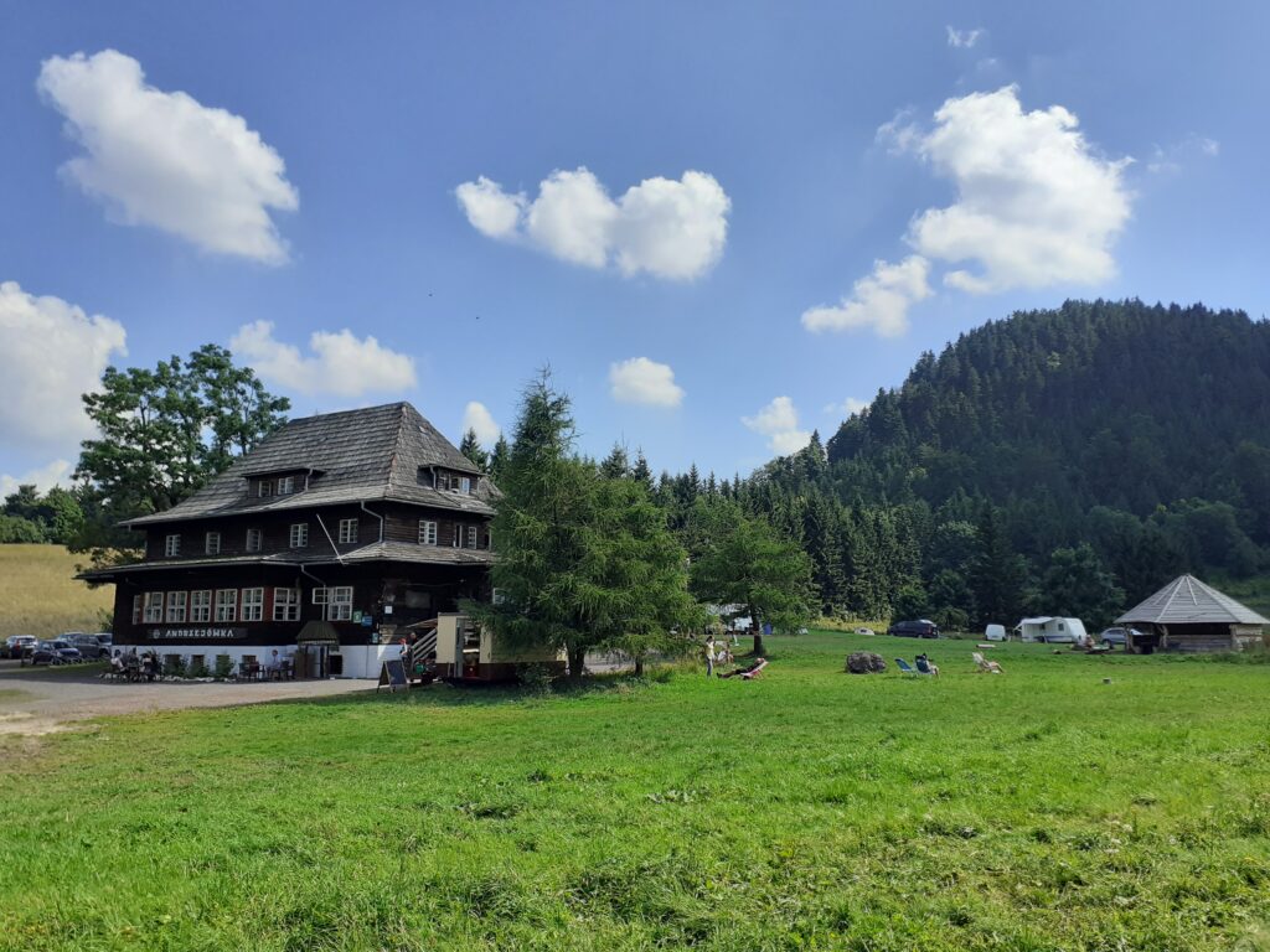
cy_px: 476
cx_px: 635
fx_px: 991
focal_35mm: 27
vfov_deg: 51.4
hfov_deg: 65.3
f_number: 1.9
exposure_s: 1/2141
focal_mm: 3.6
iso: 40
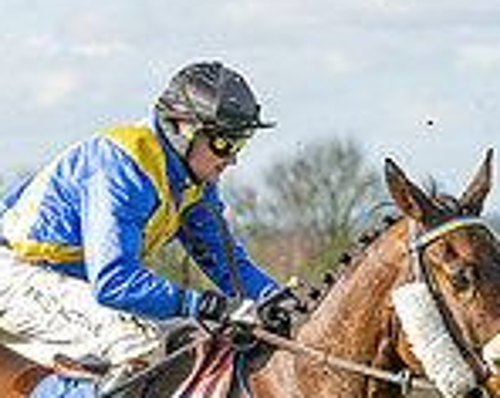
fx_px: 6207
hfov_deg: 4.6
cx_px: -401
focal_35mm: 420
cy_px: 523
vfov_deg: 3.7
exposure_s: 1/1600
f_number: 4
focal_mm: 98
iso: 400
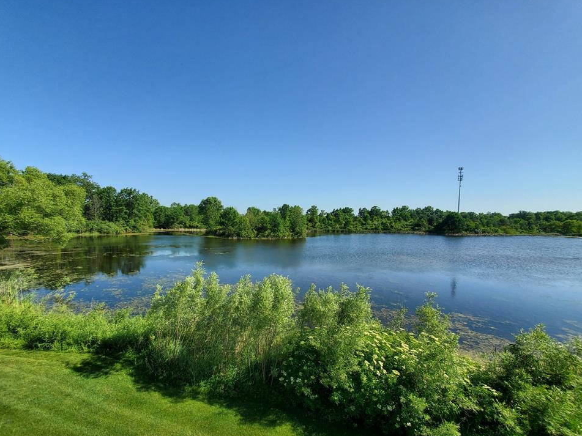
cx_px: 278
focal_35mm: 14
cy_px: 228
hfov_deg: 102.0
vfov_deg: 85.6
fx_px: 235
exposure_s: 1/994
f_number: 2.2
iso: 50
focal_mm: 1.8
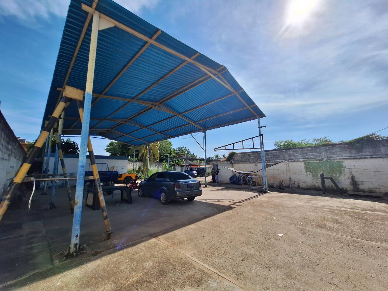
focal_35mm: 13
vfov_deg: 89.9
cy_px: 146
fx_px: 146
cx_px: 194
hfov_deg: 106.2
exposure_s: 1/4587
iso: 40
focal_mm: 1.74
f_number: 2.2
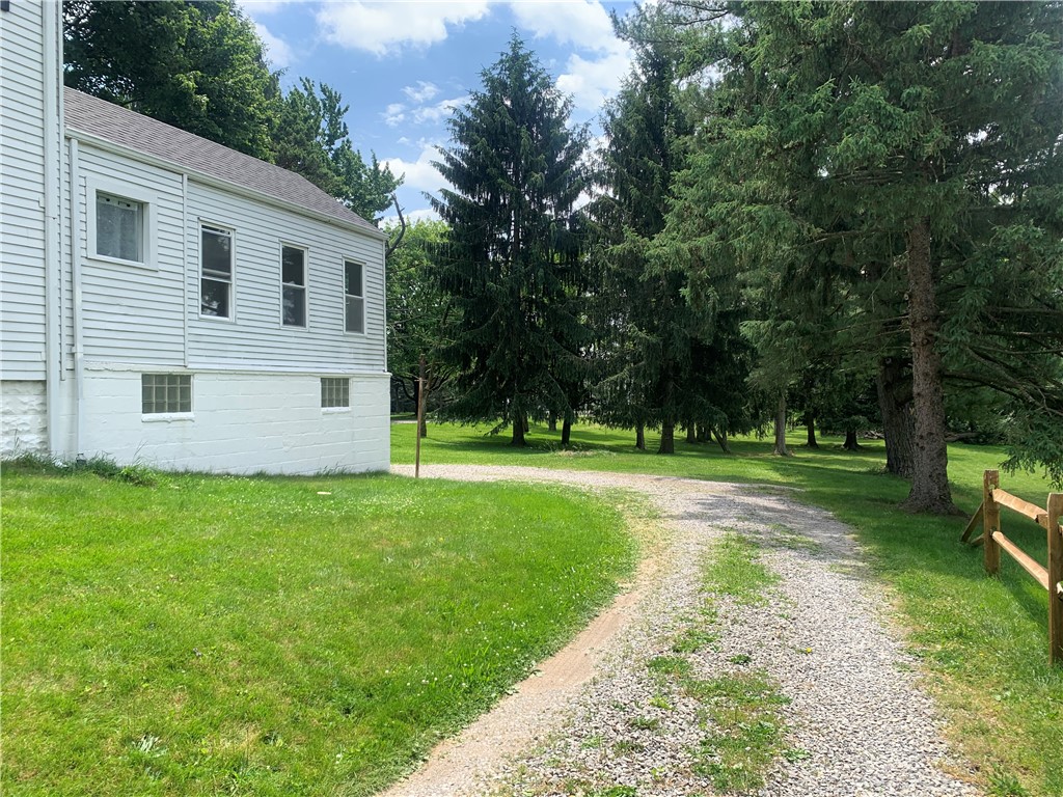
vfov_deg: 53.1
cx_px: 532
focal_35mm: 26
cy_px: 398
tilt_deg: +0.2
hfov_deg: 67.3
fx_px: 798
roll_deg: +0.4
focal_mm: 4.25
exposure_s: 1/1266
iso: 25
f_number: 1.8
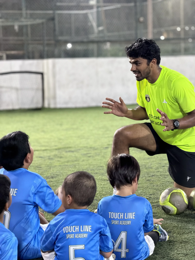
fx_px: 751
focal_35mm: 100
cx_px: 98
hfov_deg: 14.8
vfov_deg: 19.6
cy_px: 130
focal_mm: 16.89
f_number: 2.8
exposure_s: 1/50
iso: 640
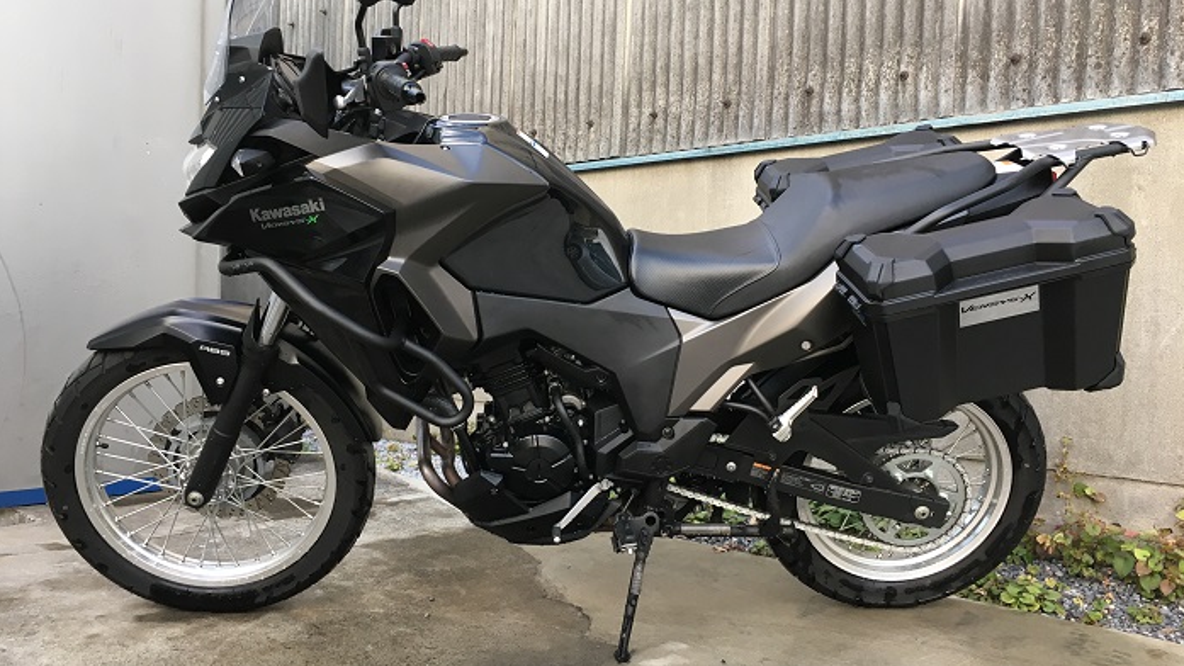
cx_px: 589
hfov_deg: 61.0
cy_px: 312
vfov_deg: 36.7
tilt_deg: +2.7
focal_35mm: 32
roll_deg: -1.4
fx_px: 1005
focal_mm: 4.15
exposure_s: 1/30
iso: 25
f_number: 2.2
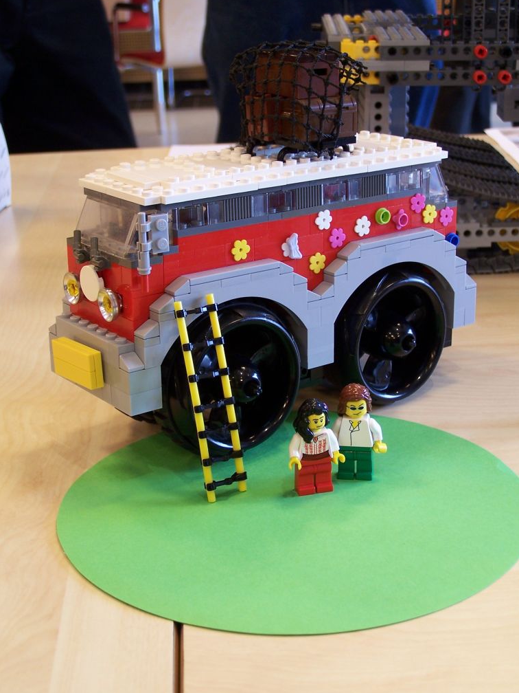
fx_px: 1299
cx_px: 262
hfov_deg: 22.6
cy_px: 343
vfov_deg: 29.8
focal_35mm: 65
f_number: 3.2
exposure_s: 1/10
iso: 80
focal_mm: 10.7
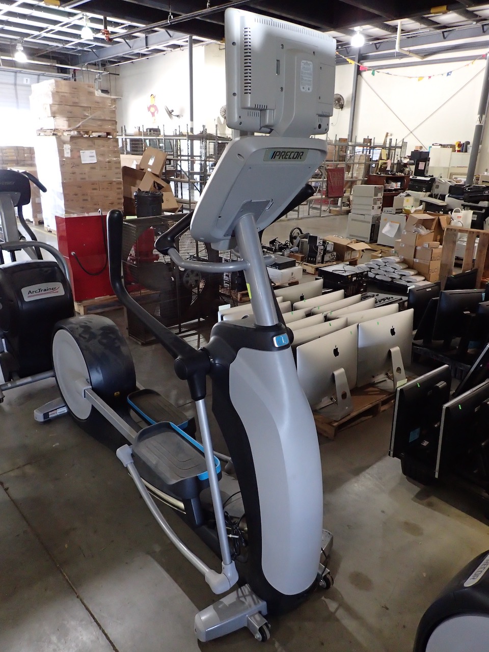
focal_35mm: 25
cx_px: 244
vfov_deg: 69.4
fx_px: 471
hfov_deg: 54.9
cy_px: 326
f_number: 2.8
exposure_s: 1/30
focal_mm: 4.5
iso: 640
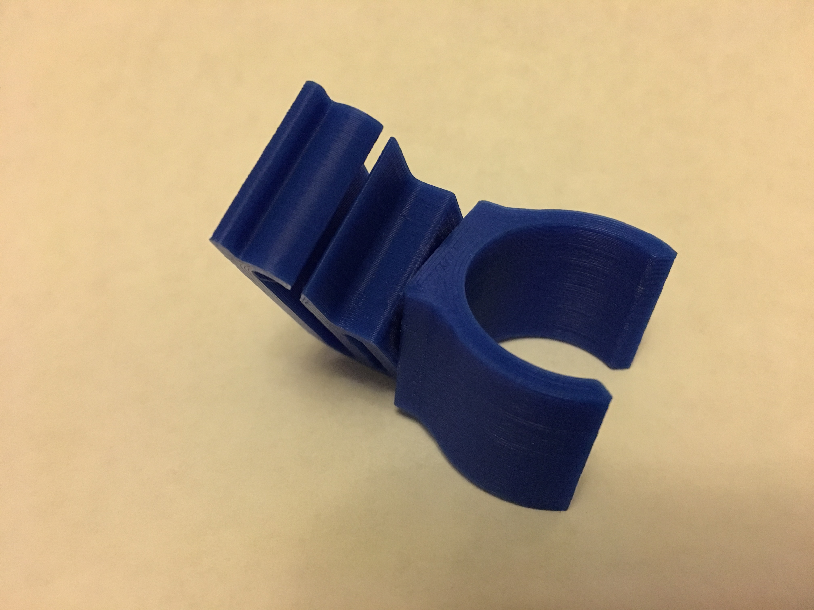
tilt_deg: -38.9
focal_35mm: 29
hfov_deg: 61.7
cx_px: 407
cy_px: 305
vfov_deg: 48.2
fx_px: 682
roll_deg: -0.6
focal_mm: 4.15
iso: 320
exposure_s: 1/17
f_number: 2.2
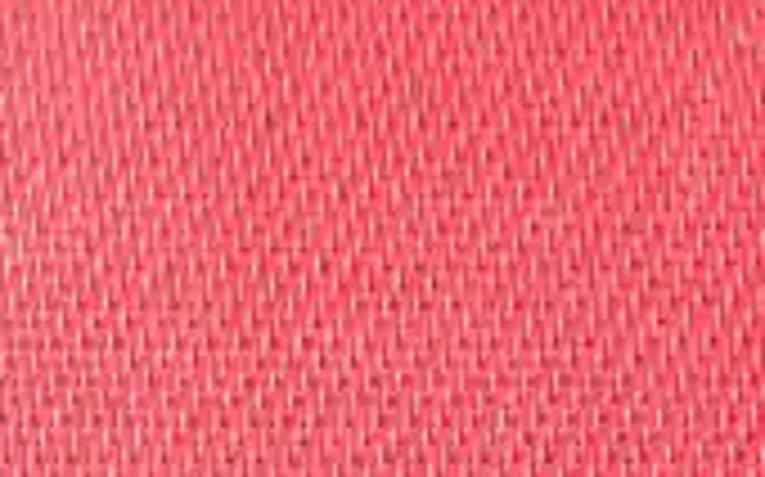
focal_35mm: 218
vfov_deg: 6.0
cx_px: 1818
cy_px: 252
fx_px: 4542
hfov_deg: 8.8
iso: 50
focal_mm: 4.28
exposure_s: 1/20
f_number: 2.4
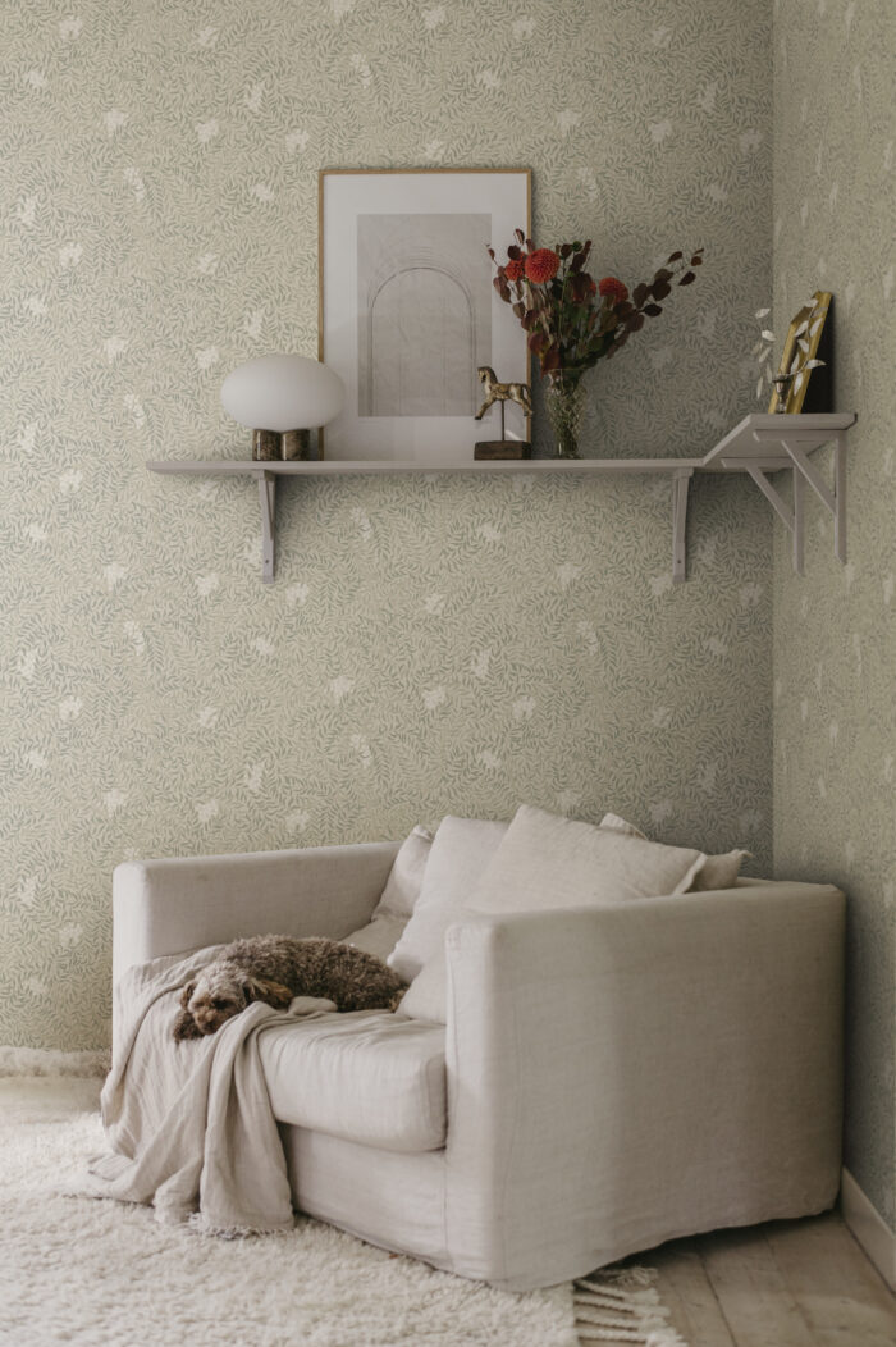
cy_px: 674
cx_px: 448
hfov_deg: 27.0
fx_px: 1869
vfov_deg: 39.6
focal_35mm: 50
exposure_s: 1/100
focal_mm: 50
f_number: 3.2
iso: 1000
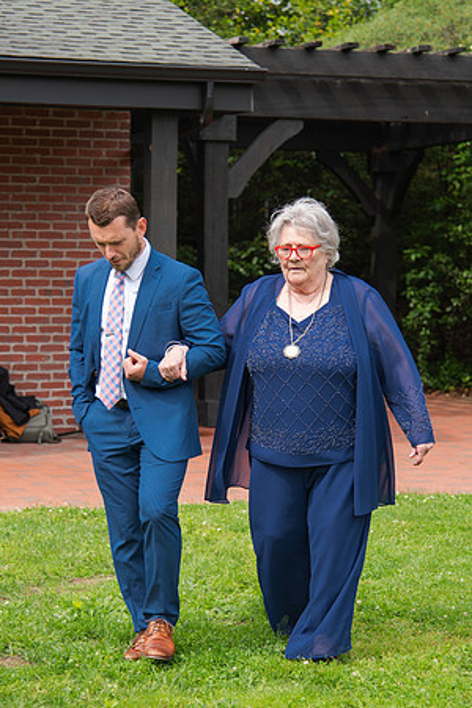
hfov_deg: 13.3
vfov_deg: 19.8
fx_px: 2027
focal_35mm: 103
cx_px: 217
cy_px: 354
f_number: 4
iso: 100
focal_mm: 62
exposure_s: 1/320
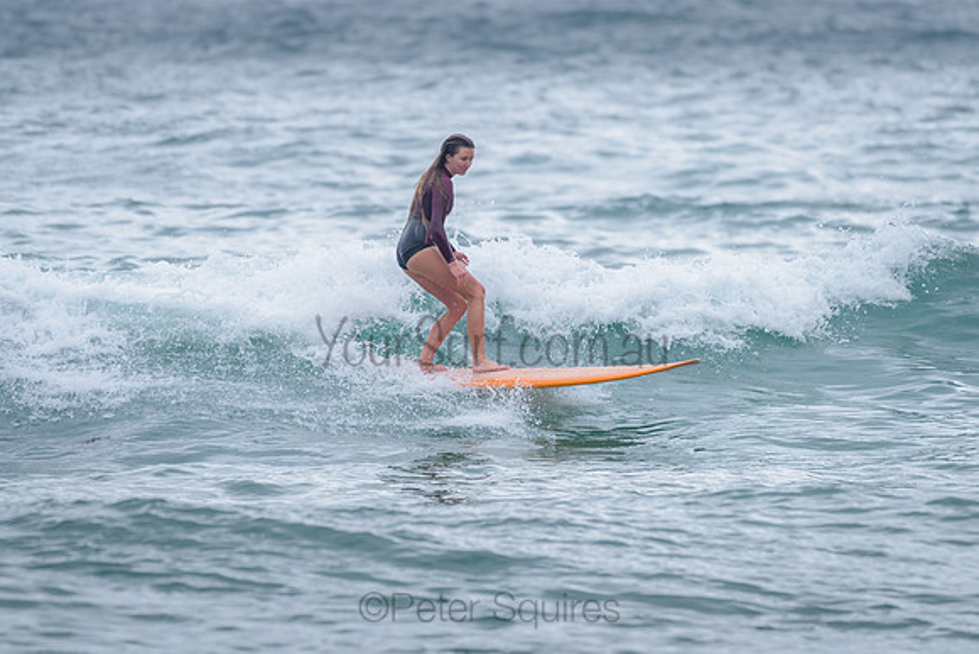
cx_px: 516
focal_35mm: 613
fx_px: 16680
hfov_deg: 3.4
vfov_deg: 2.2
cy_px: 303
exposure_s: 1/1250
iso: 320
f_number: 5.6
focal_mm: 500
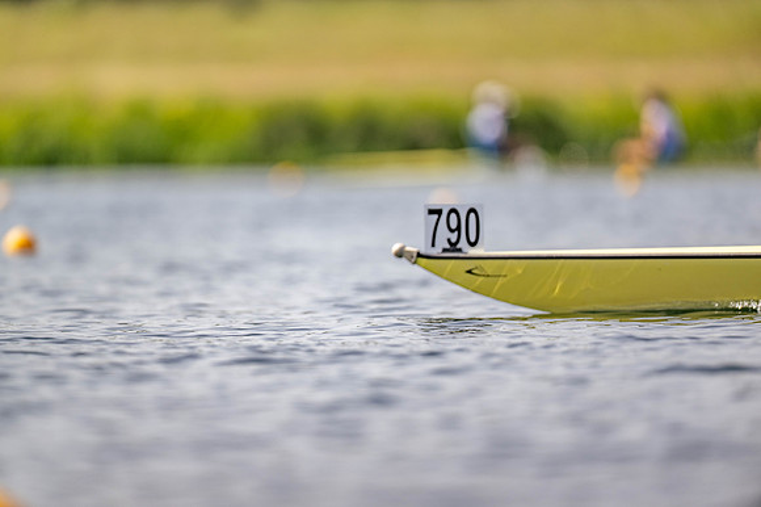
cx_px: 380
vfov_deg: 2.3
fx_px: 12679
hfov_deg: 3.4
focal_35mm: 600
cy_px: 254
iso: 125
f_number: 4
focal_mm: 600
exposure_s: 1/2500
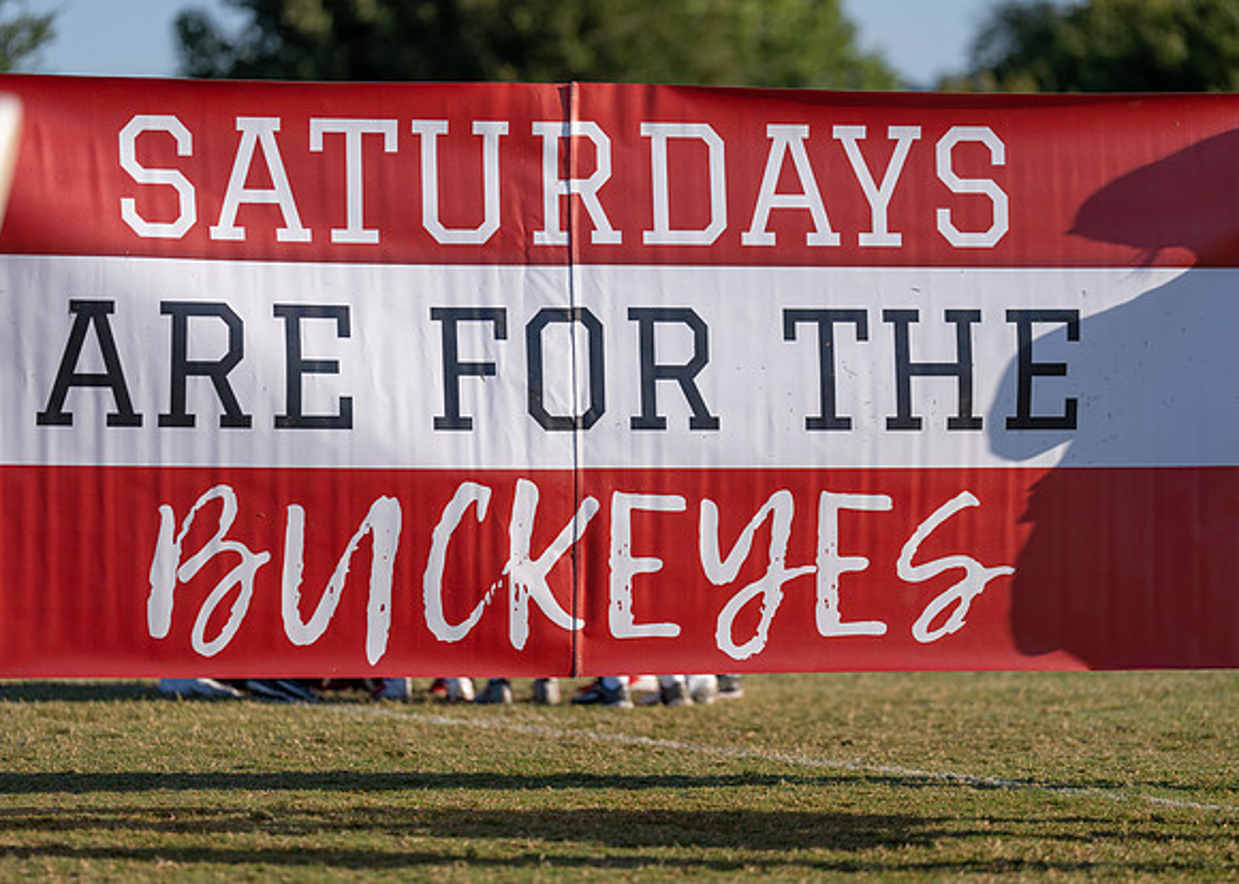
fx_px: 5530
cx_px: 620
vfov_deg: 9.1
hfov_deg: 12.8
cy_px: 442
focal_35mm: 157
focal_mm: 150
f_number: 2.8
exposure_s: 1/2000
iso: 100
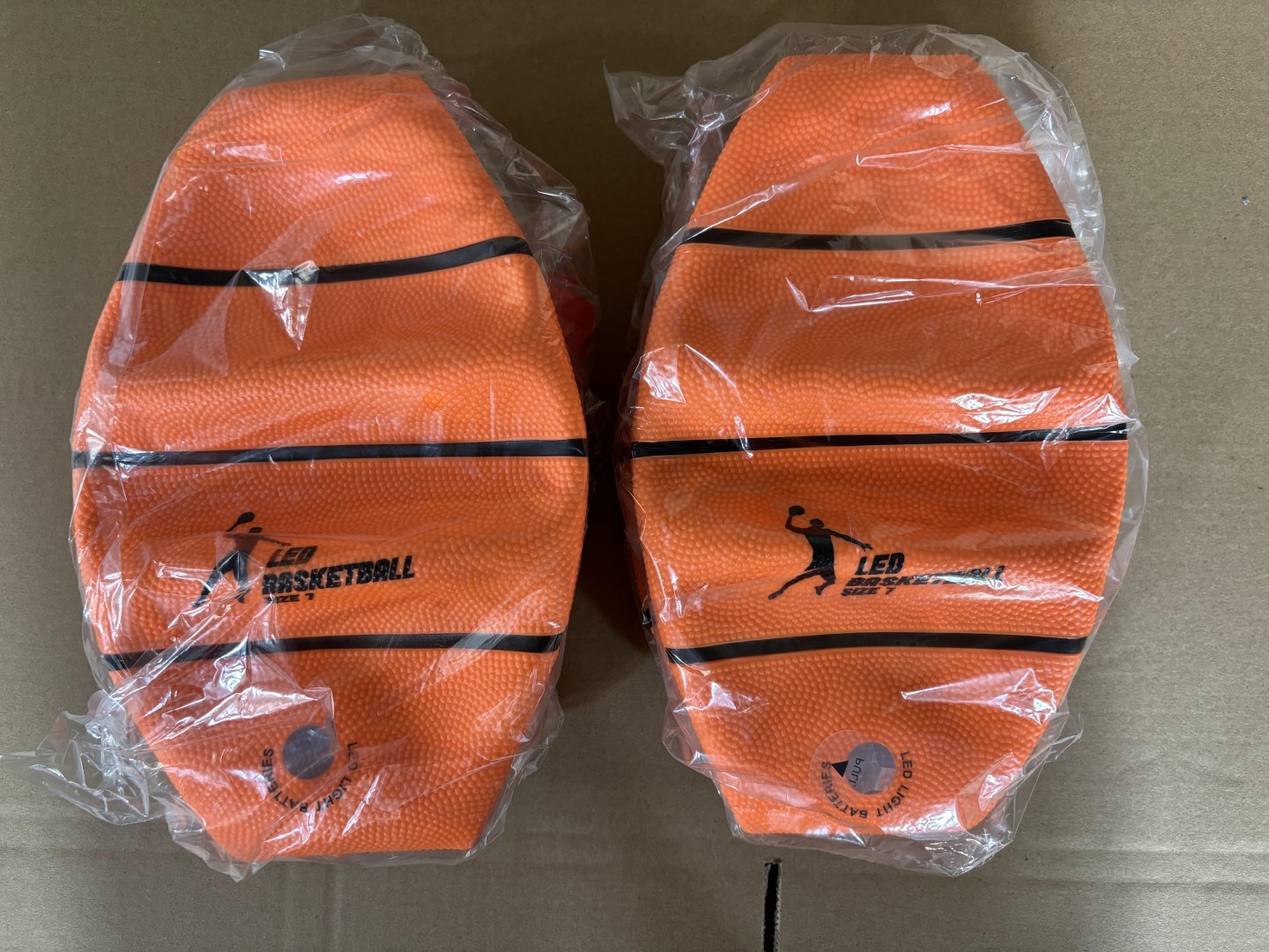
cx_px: 634
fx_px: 953
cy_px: 476
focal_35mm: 26
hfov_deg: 67.3
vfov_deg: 53.1
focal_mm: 5.96
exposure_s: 1/50
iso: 200
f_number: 1.6
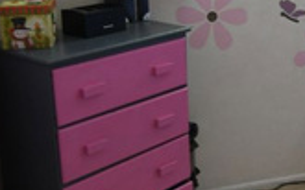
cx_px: 266
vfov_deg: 19.1
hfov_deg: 29.2
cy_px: 65
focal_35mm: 68
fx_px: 565
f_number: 2.8
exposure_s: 1/20
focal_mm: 11.5
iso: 220
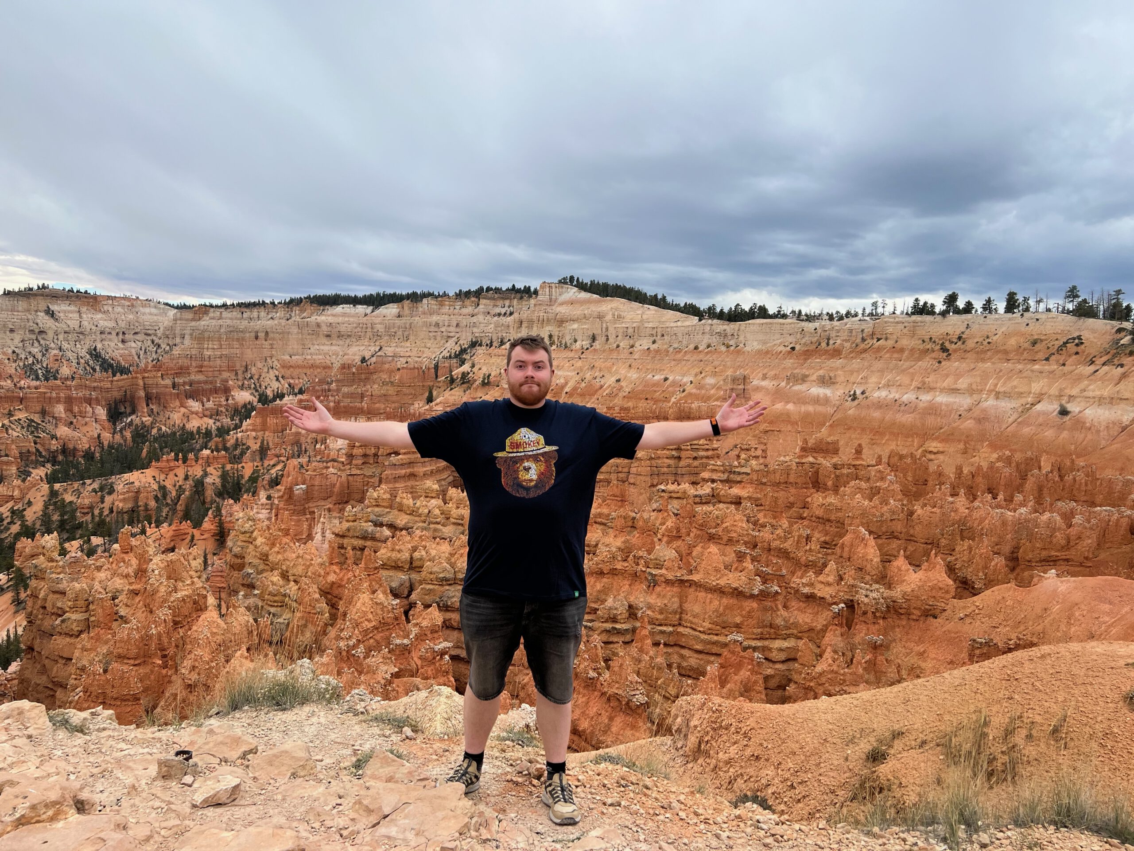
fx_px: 852
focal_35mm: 26
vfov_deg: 53.1
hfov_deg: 67.3
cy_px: 426
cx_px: 567
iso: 50
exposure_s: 1/1488
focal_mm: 5.7
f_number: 1.5
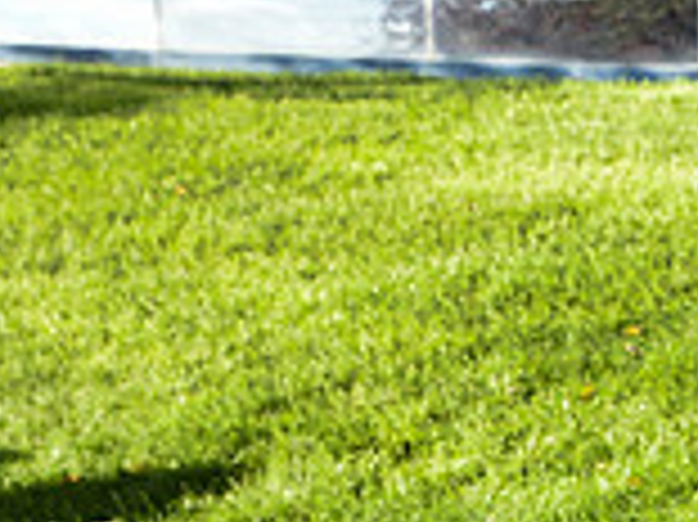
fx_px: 2901
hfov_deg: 12.6
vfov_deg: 9.9
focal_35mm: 144
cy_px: 866
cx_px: 1243
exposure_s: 1/160
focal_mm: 40
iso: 200
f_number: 6.3
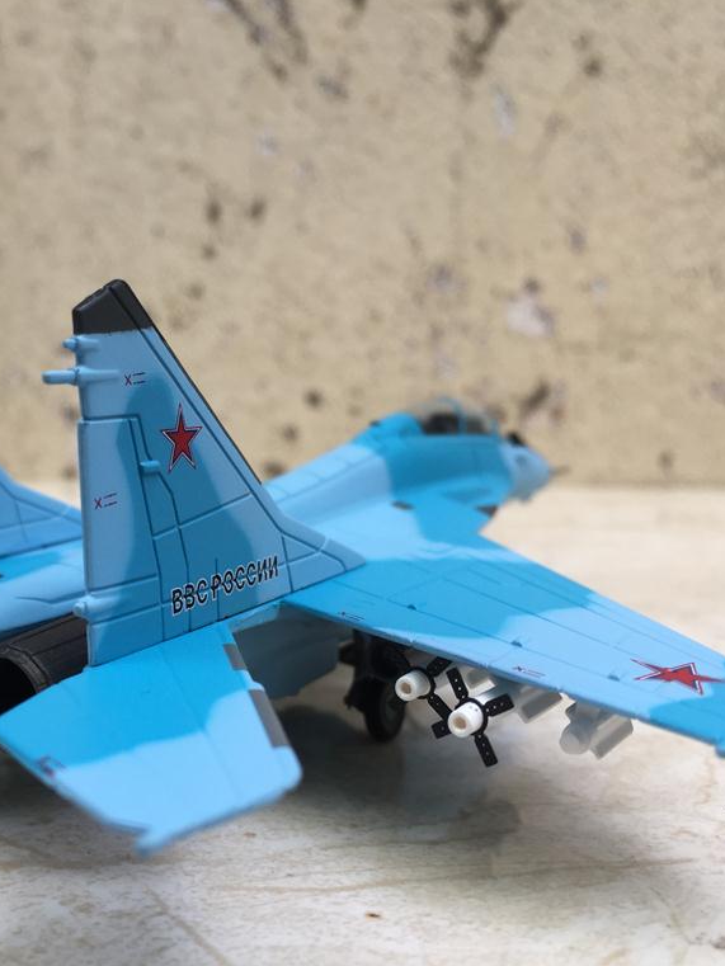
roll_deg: -1.1
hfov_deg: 36.0
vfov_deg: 47.9
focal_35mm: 39
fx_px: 1089
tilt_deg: -7.1
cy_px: 480
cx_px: 183
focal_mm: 4.15
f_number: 2.2
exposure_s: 1/110
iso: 32
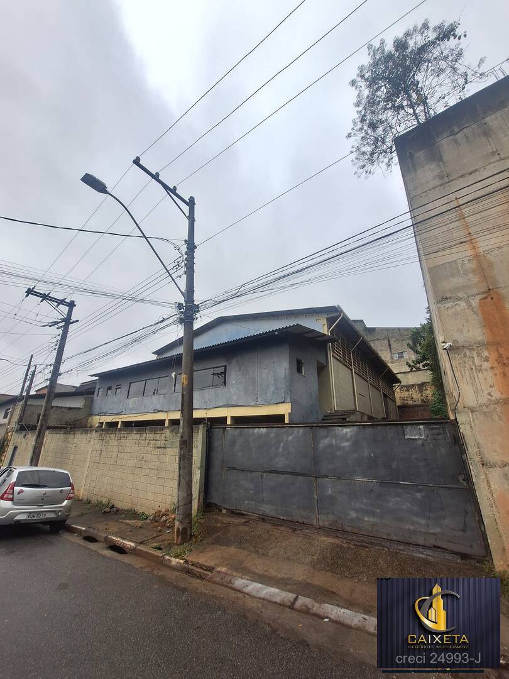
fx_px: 255
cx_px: 254
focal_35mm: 13
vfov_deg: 106.2
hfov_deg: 89.9
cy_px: 340
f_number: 2.2
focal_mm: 1.74
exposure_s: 1/120
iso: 40
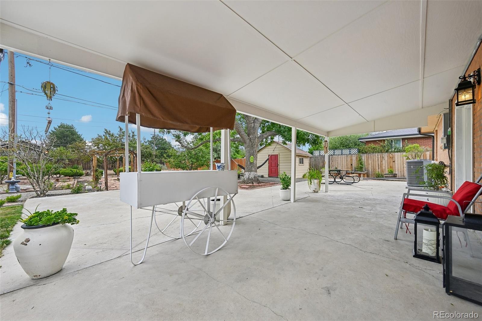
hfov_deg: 104.3
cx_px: 241
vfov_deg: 81.2
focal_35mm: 14
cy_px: 160
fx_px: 187
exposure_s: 1/40
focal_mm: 14
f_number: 10
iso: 64
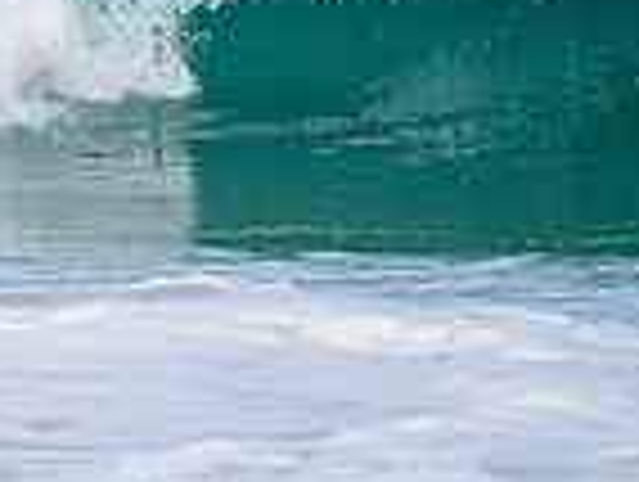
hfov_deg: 1.0
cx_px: -472
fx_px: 36316
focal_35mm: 1964
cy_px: -205
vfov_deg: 0.8
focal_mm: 500
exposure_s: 1/2000
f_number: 5.6
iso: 250
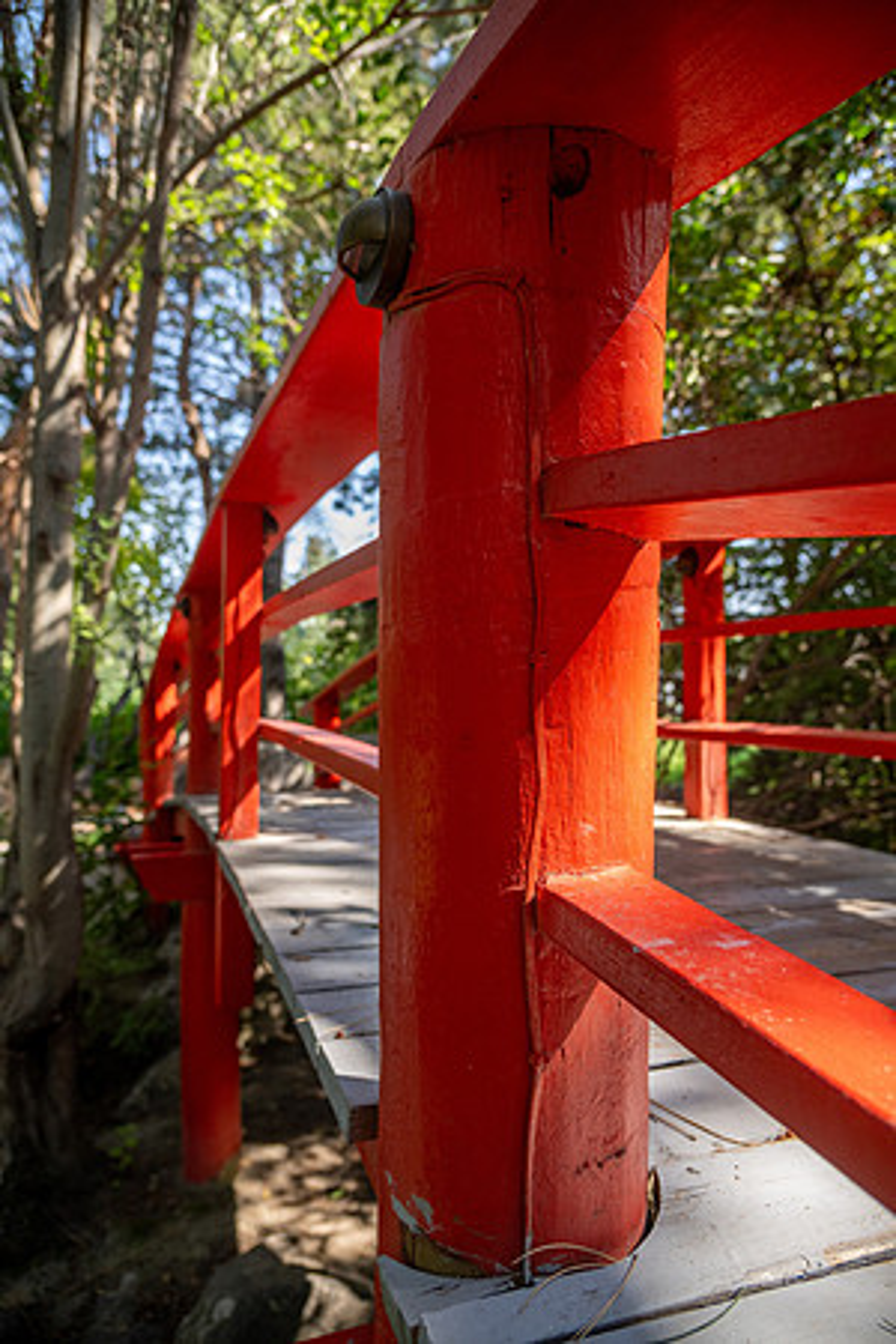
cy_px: 672
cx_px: 448
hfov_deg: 53.1
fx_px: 896
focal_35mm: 24
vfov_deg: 73.7
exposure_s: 1/400
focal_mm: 24
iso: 400
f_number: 4
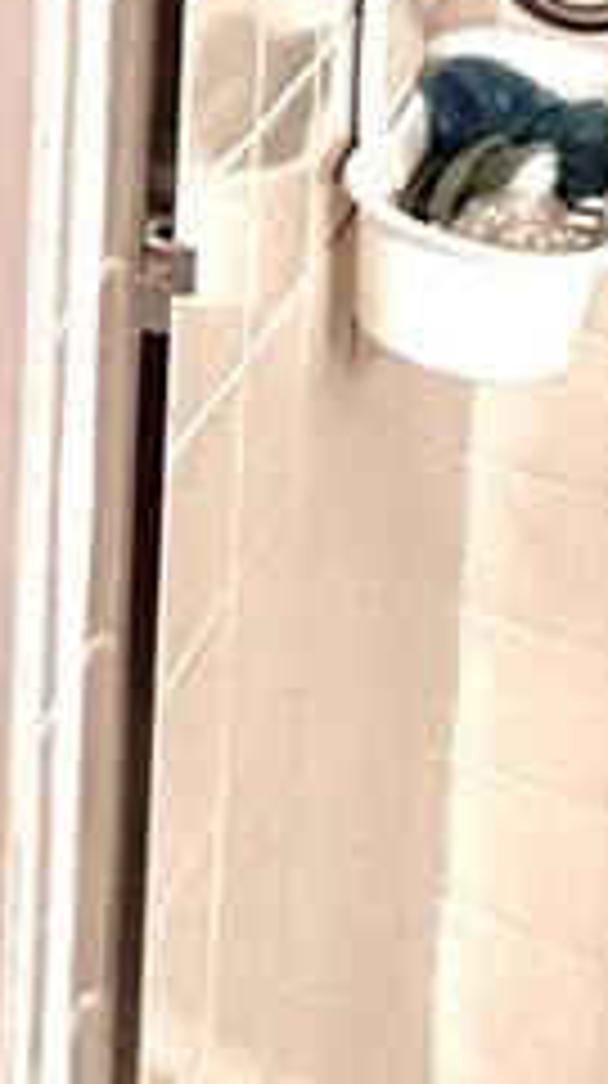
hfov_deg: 12.4
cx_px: -865
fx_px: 2185
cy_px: -103
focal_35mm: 76
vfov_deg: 25.8
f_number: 2.2
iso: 250
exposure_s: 1/60
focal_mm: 2.22
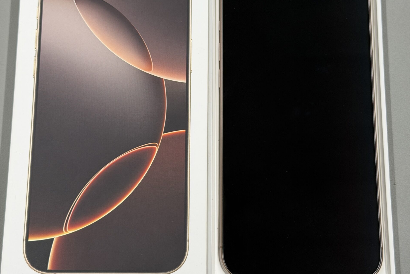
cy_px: 112
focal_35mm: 67
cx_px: 205
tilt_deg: -75.3
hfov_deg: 30.1
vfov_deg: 20.3
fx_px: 763
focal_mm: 6.76
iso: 100
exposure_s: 1/95
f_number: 1.78
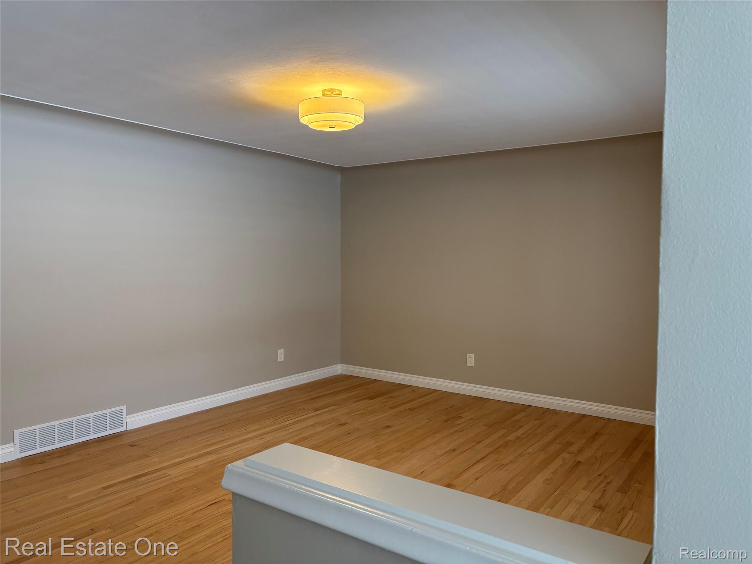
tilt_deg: -2.4
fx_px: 565
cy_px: 282
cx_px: 376
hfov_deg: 67.3
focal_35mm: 26
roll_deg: -1.9
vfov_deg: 53.1
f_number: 1.6
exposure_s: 1/120
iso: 125
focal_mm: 5.96
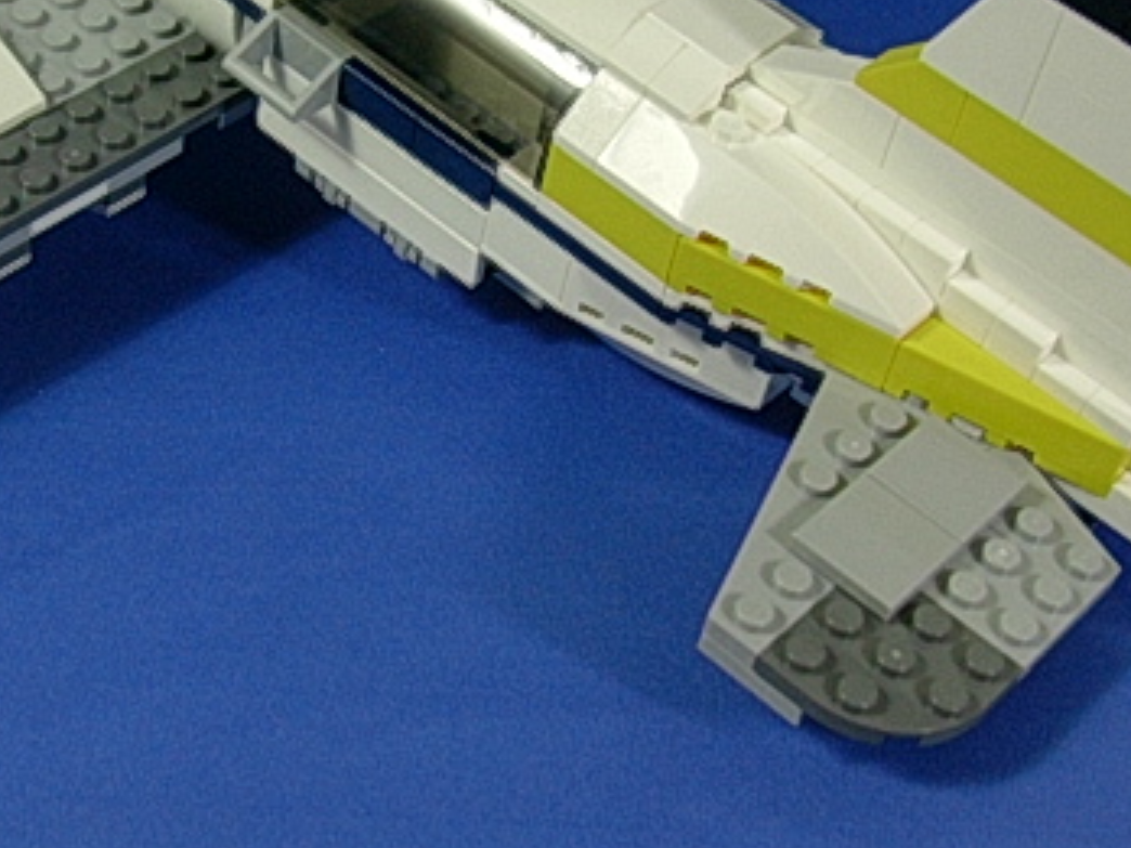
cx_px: 315
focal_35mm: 68
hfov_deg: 28.2
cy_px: 214
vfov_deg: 21.4
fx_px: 2222
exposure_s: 1/40.3
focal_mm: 5.6
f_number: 2.7
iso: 70
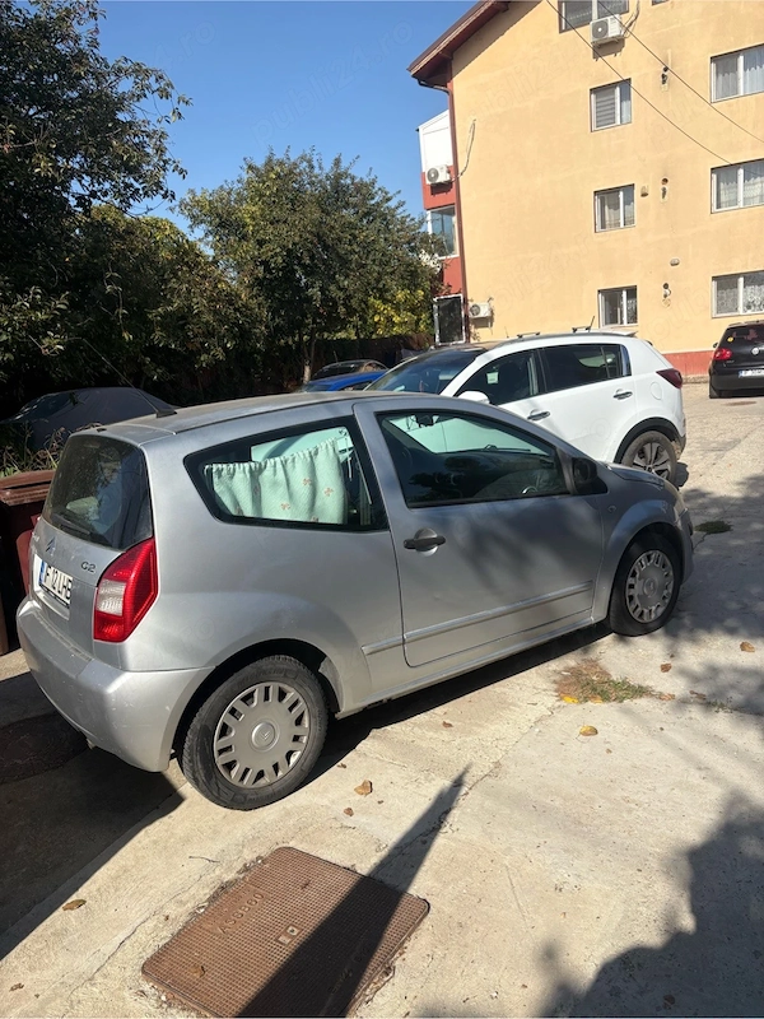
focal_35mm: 26
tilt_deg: -10.7
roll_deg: +5.3
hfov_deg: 53.1
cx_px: 382
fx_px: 765
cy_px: 510
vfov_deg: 67.3
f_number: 1.6
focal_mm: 5.96
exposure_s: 1/4950
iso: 50
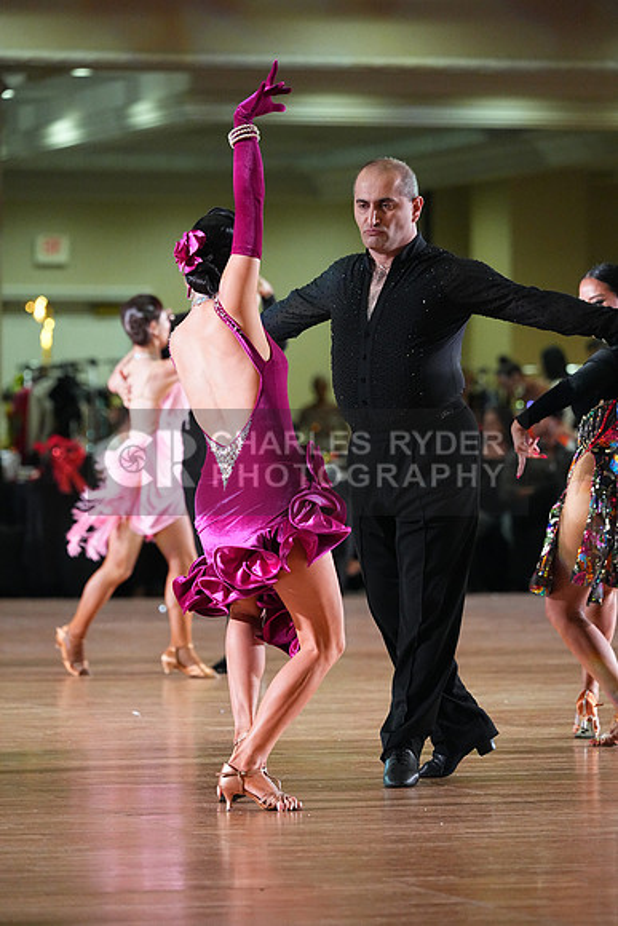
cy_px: 463
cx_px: 309
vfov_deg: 10.3
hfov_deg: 6.9
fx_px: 5147
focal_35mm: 200
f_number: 4.5
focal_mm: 200
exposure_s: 1/400
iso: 8000
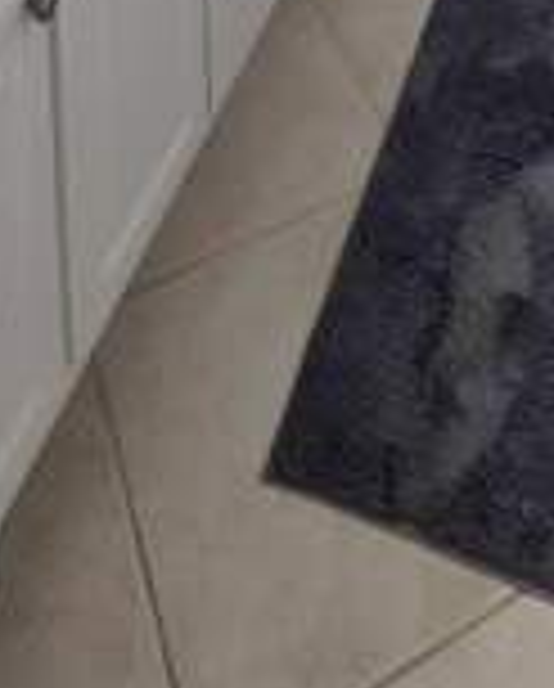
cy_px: -715
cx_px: 342
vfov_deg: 18.9
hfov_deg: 28.6
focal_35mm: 53
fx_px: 1083
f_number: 1.9
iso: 40
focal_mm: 2.2
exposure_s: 1/120
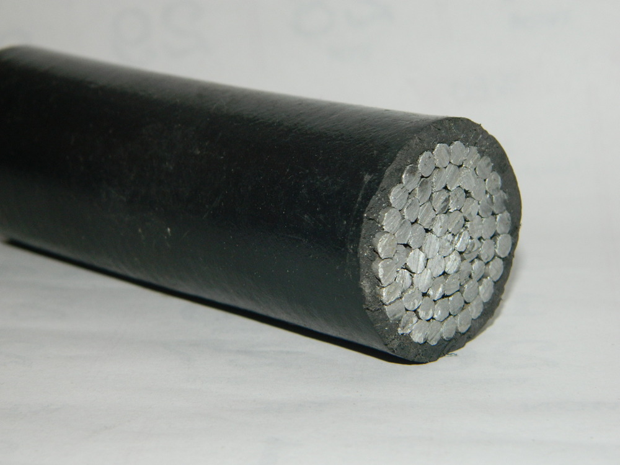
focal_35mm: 103
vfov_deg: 14.4
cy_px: 232
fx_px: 1845
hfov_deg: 19.1
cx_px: 310
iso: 200
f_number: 12.6
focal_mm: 18.6
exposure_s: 1/60
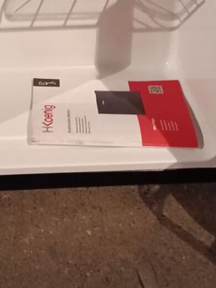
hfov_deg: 18.9
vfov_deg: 24.0
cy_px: -10
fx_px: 640
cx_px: 38
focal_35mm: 77
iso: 6471
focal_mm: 5.24
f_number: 1.7
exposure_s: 1/16.7
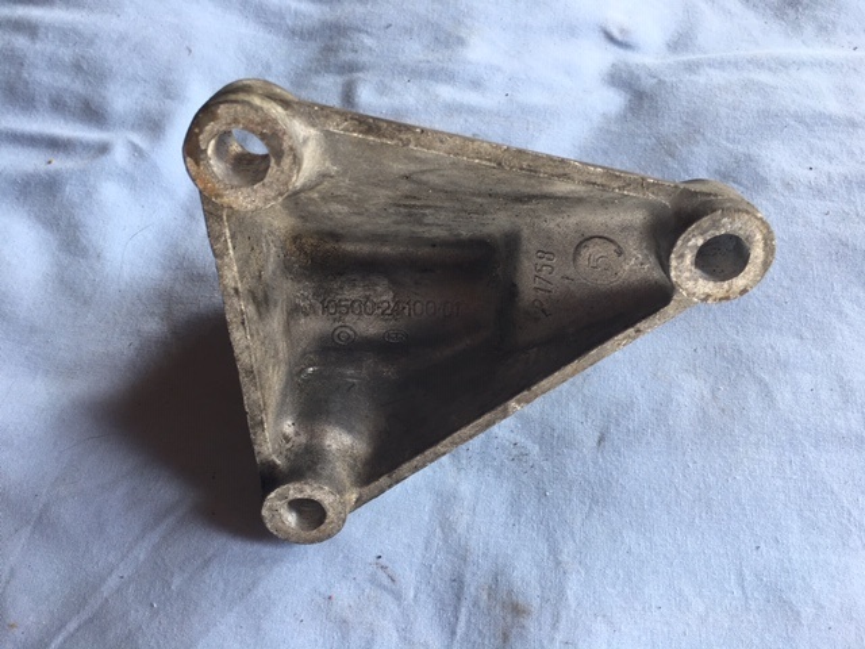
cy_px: 324
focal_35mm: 29
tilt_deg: -60.8
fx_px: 725
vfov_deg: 48.2
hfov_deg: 61.7
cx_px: 432
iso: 25
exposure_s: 1/100
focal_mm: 4.15
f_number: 2.2
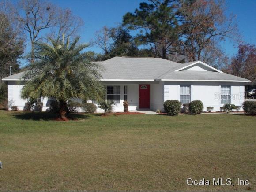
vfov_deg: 32.9
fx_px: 326
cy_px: 96
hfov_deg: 42.9
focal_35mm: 44
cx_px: 128
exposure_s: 1/160
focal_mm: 7.9
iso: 80
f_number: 10.6
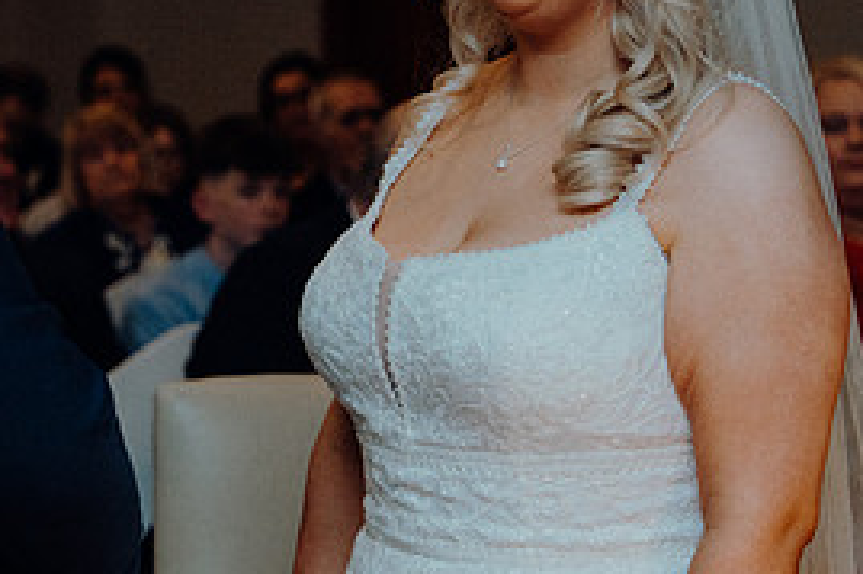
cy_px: 66
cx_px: 186
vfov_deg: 9.2
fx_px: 3570
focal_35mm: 149
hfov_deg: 13.7
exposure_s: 1/160
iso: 2500
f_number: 3.5
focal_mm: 69
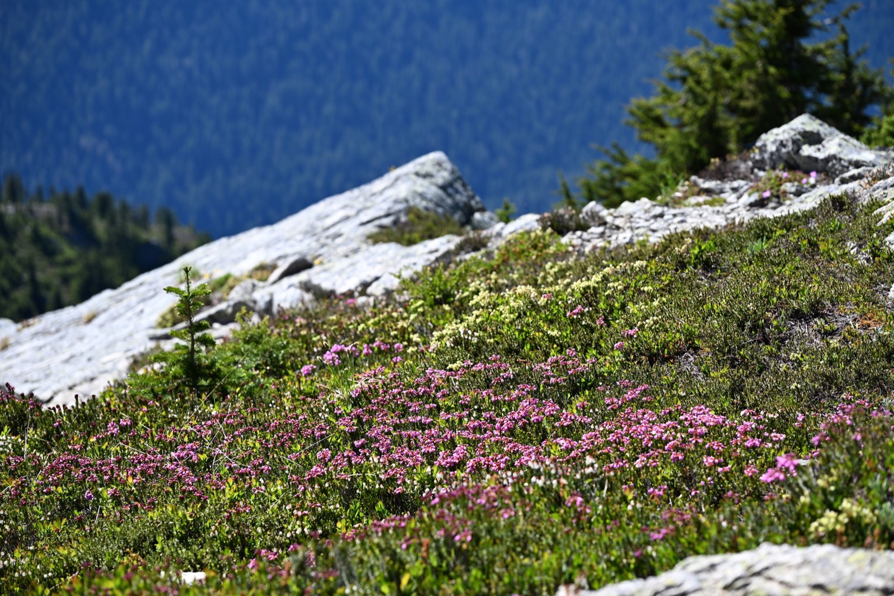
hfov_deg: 18.6
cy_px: 298
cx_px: 447
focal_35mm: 110
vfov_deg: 12.4
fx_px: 2731
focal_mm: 110
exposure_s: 1/400
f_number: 5
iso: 100
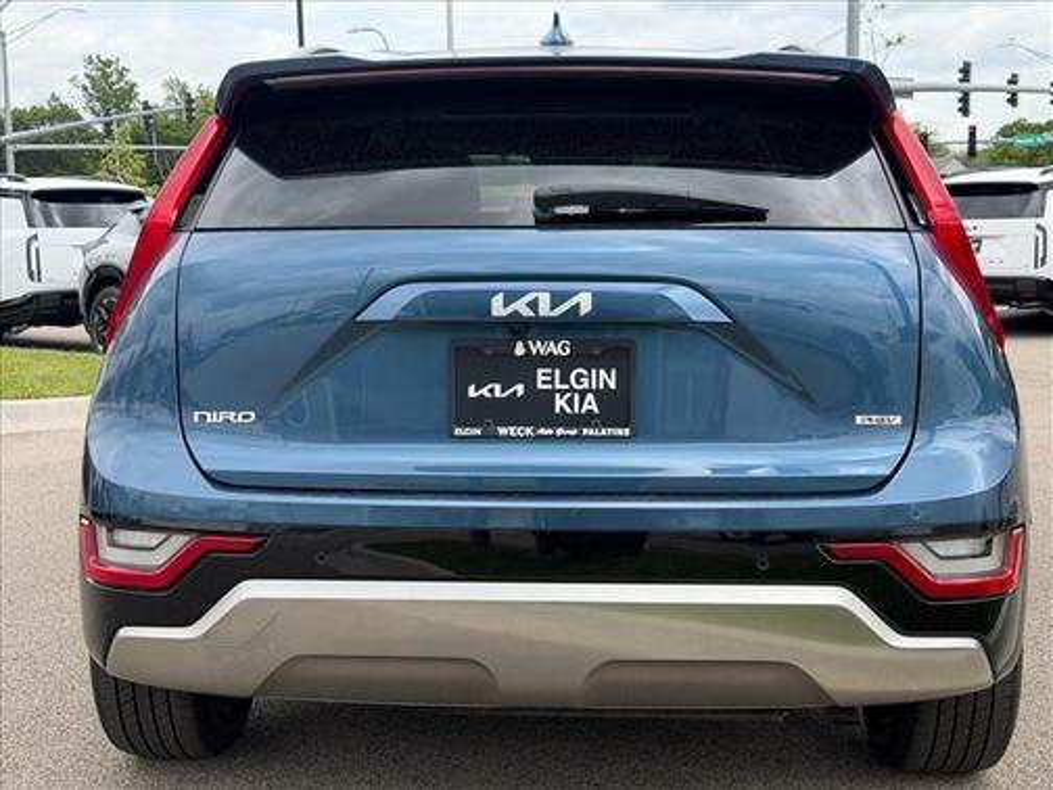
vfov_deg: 30.3
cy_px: 395
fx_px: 1460
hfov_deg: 39.7
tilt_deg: -7.5
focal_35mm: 48
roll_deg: +0.8
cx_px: 526
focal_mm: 6.76
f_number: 1.78
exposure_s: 1/2088
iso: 80
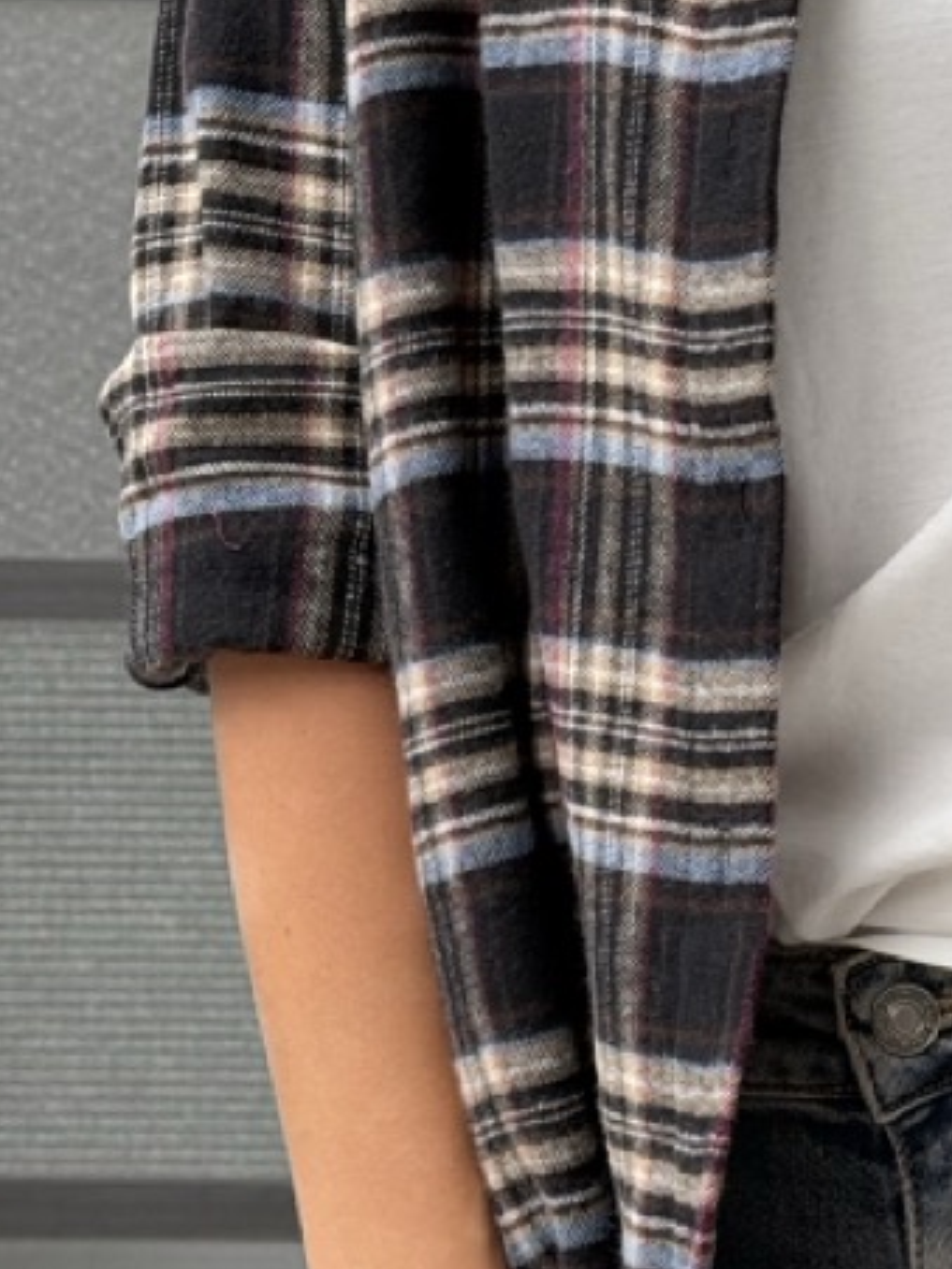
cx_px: 1191
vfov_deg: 14.5
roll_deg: -0.9
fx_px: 4987
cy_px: 528
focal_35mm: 136
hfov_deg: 10.7
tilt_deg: -0.5
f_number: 1.78
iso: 125
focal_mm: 6.76
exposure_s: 1/60
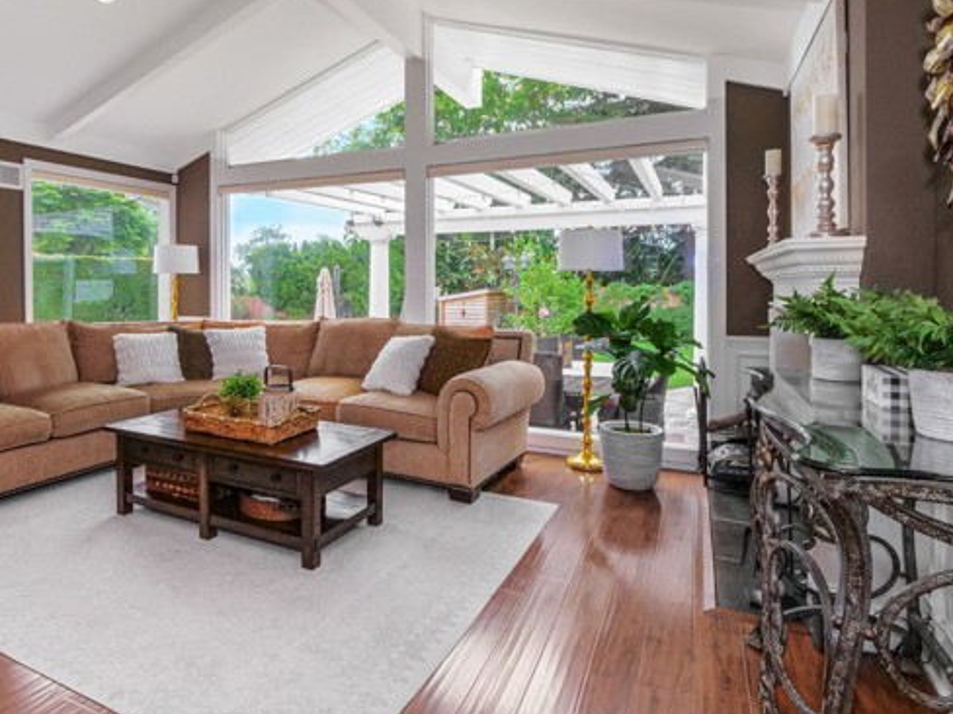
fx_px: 578
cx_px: 375
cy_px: 302
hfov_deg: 78.0
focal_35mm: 21
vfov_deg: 63.1
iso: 1600
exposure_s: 1/320
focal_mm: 8
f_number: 8
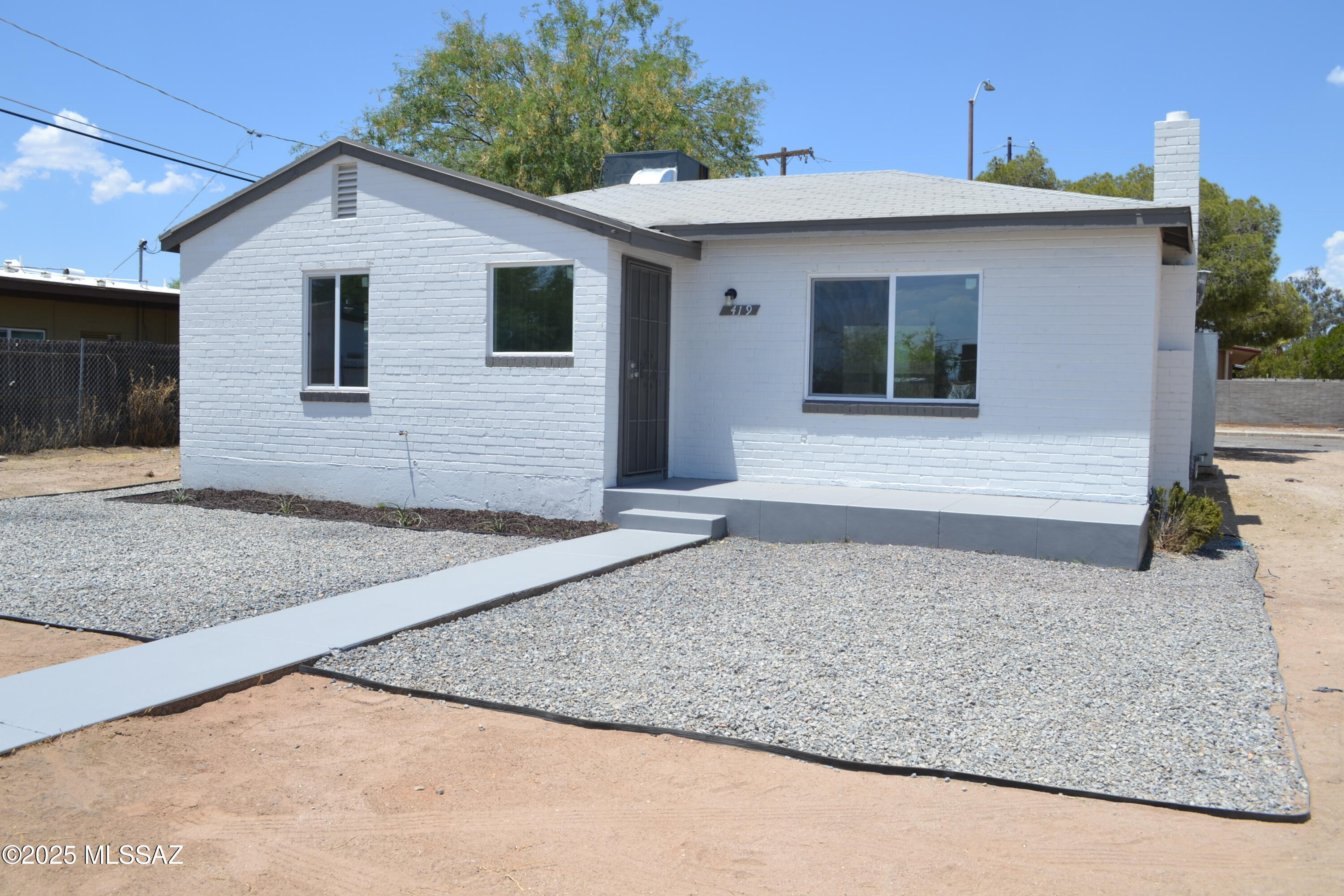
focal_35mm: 30
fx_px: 1120
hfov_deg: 61.9
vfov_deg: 43.6
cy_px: 448
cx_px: 672
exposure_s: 1/250
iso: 100
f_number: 8
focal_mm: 20
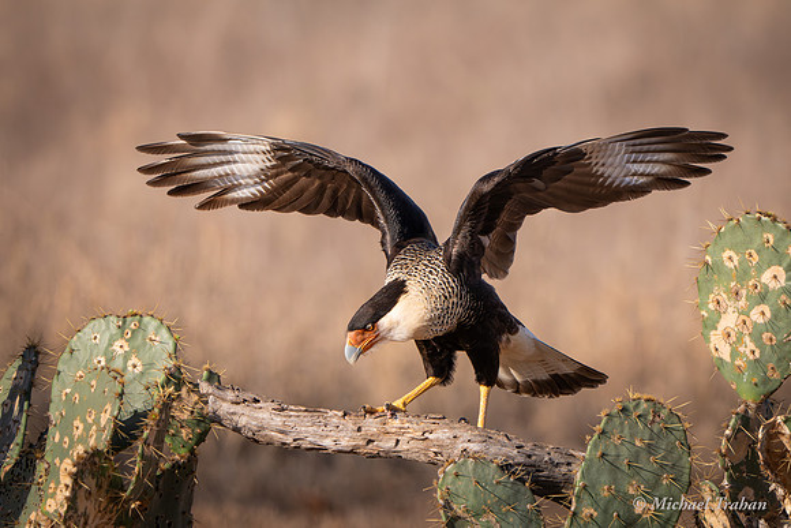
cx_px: 366
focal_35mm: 593
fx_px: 13038
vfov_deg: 2.3
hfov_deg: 3.5
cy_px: 244
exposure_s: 1/3200
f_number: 9
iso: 3200
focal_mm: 552
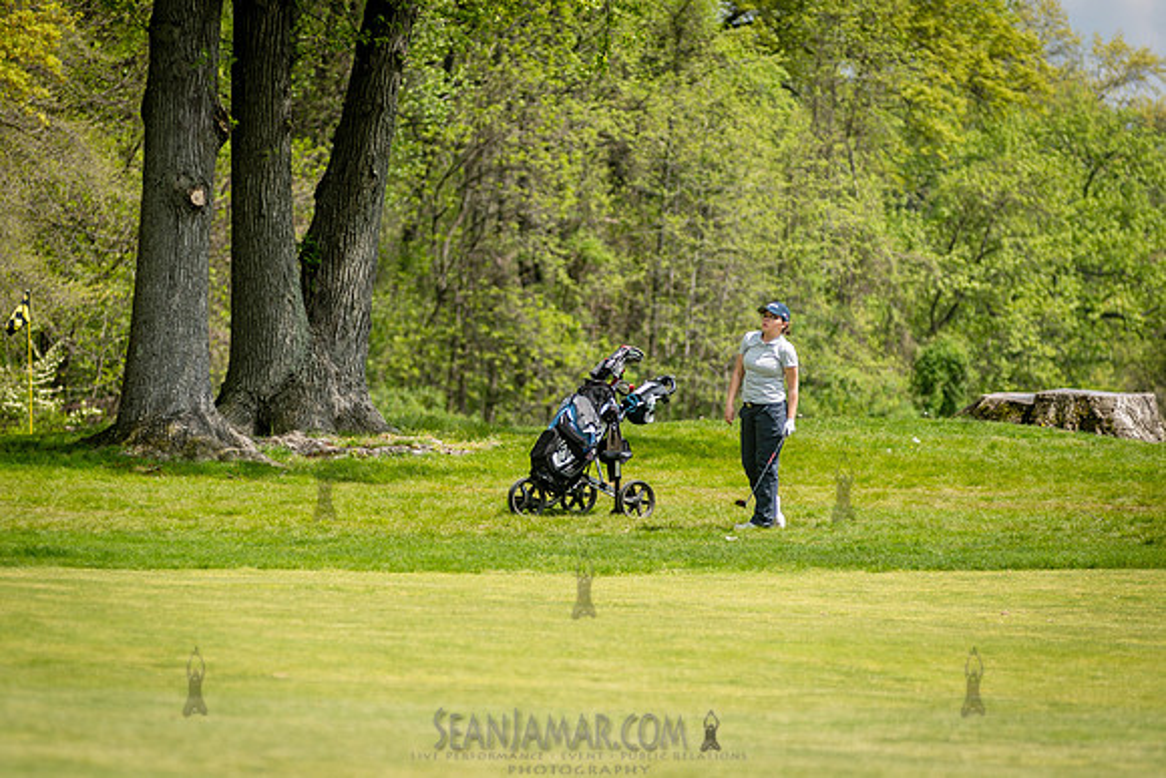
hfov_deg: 7.7
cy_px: 374
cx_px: 525
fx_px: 8617
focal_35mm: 266
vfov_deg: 5.2
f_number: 3.5
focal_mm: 185
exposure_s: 1/500
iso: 100
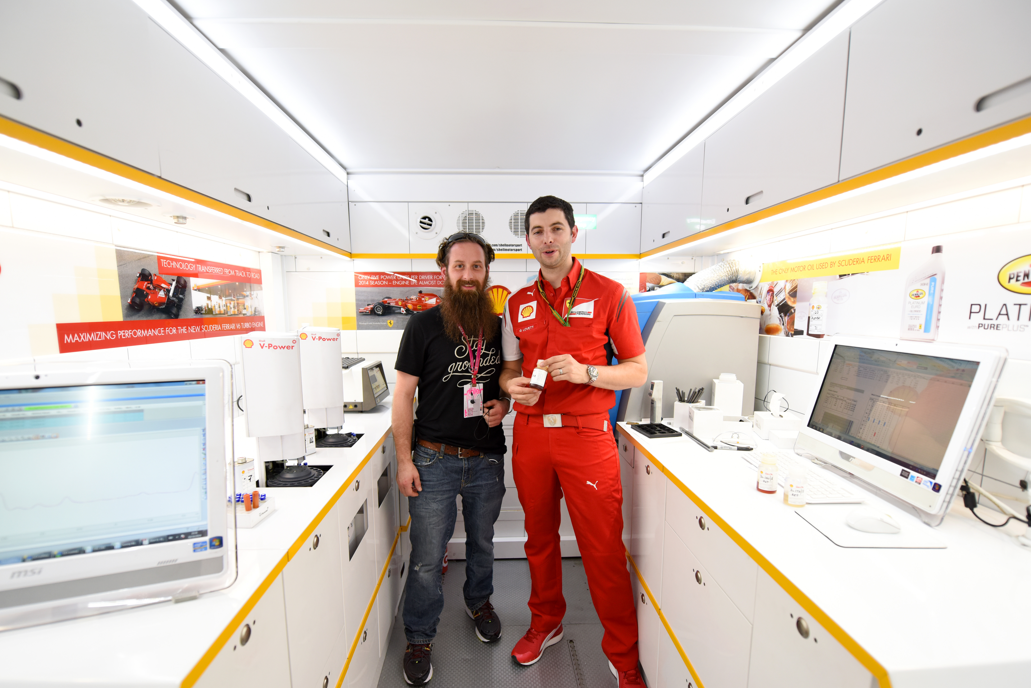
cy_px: 379
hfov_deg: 96.7
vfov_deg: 73.6
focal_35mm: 16
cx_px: 505
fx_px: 458
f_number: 3.2
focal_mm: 14
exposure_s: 1/250
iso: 800
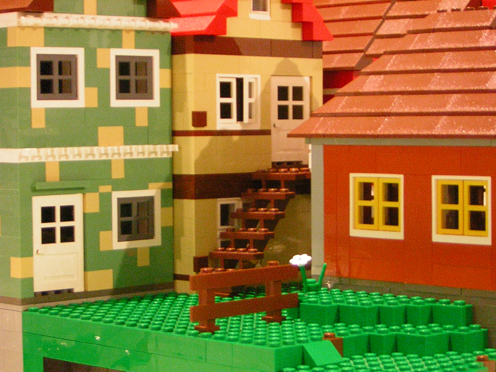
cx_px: 248
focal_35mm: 108
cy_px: 186
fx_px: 1547
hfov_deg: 18.2
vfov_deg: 13.7
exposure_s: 1.13
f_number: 4.7
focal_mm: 14.1
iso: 200
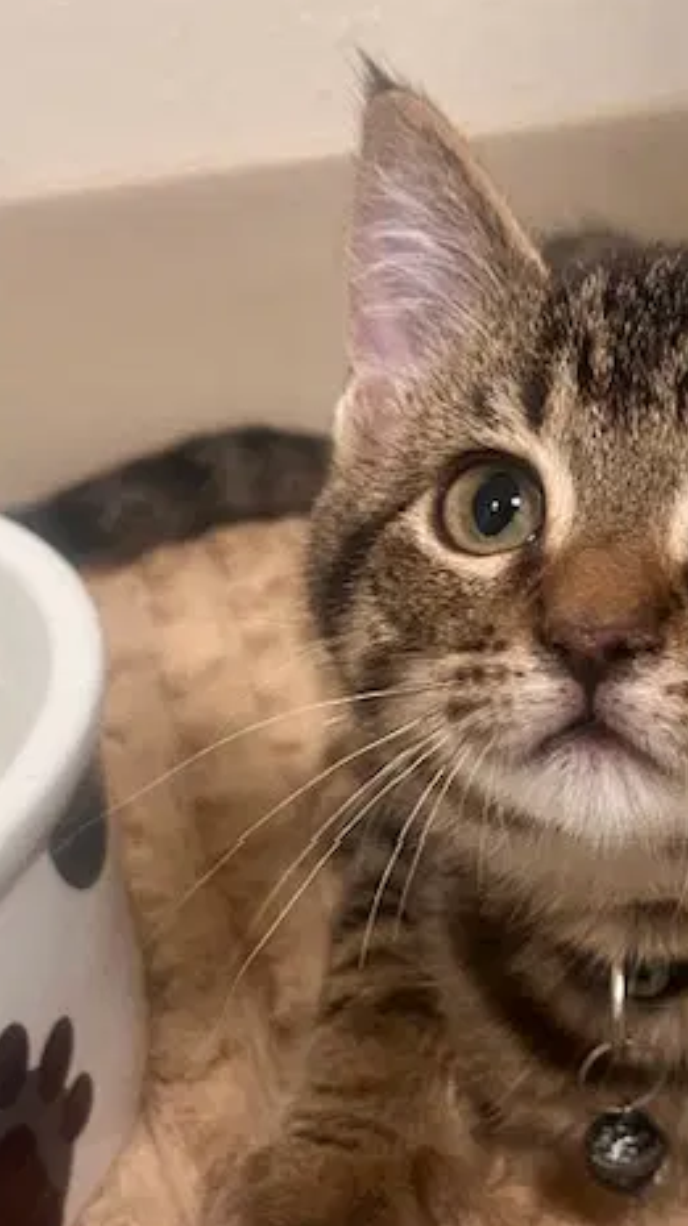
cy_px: 701
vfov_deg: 51.5
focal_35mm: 39
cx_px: 617
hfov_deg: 29.2
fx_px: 1267
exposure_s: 1/60
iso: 200
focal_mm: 5.1
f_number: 1.6
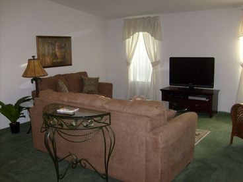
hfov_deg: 52.6
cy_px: 91
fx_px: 246
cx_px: 122
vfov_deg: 40.7
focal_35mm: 35
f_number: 2.8
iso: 120
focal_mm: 5.8
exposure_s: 1/45
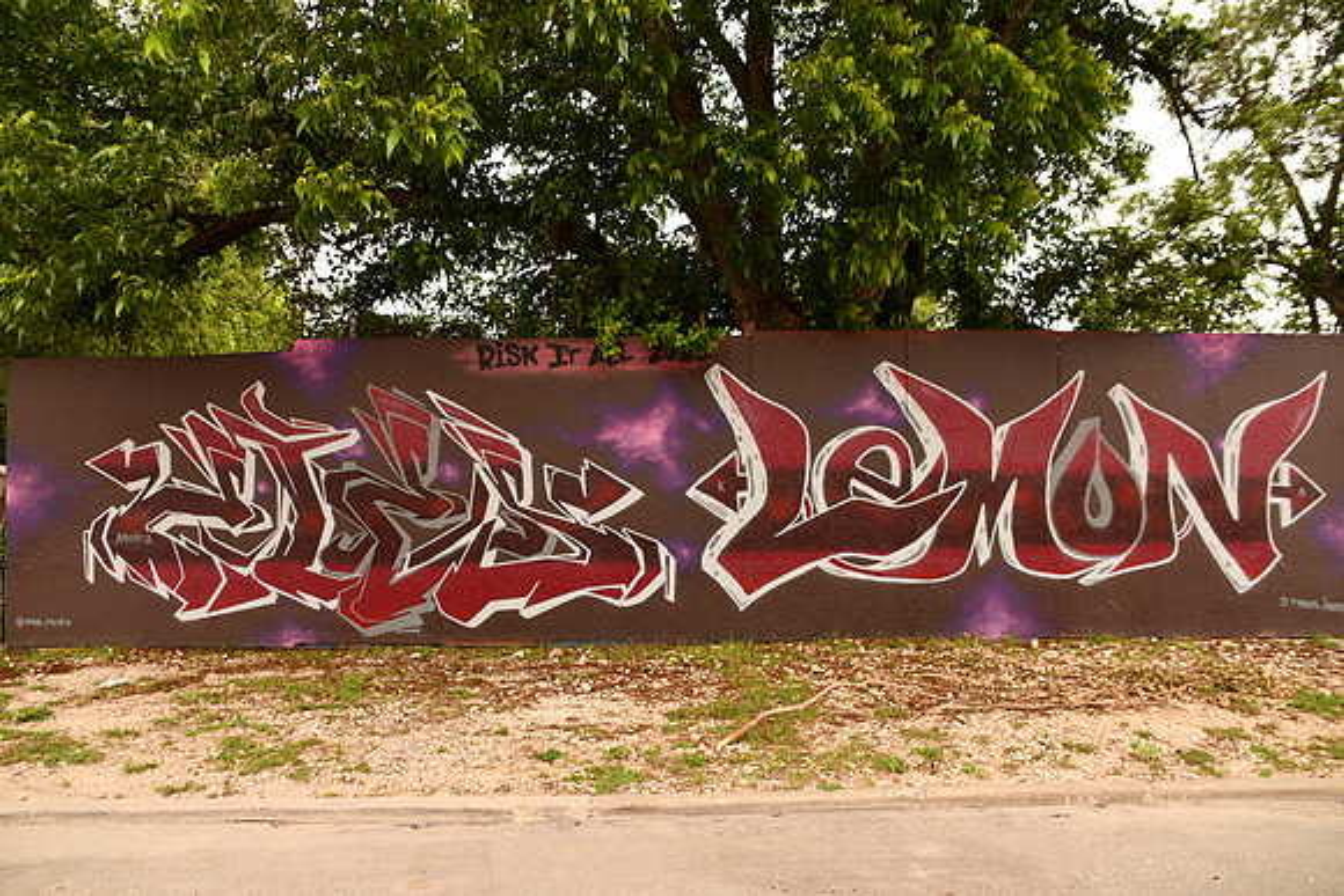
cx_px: 672
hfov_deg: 67.4
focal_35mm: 27
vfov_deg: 48.0
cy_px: 448
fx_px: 1008
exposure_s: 1/50
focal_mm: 18
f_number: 4.5
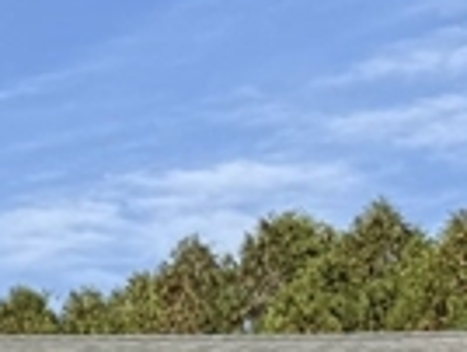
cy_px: 533
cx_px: -1213
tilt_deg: +9.1
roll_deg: -1.8
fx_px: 2473
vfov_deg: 8.0
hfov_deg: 8.1
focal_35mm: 183
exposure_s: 1/3145
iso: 80
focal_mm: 6.76
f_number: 1.78
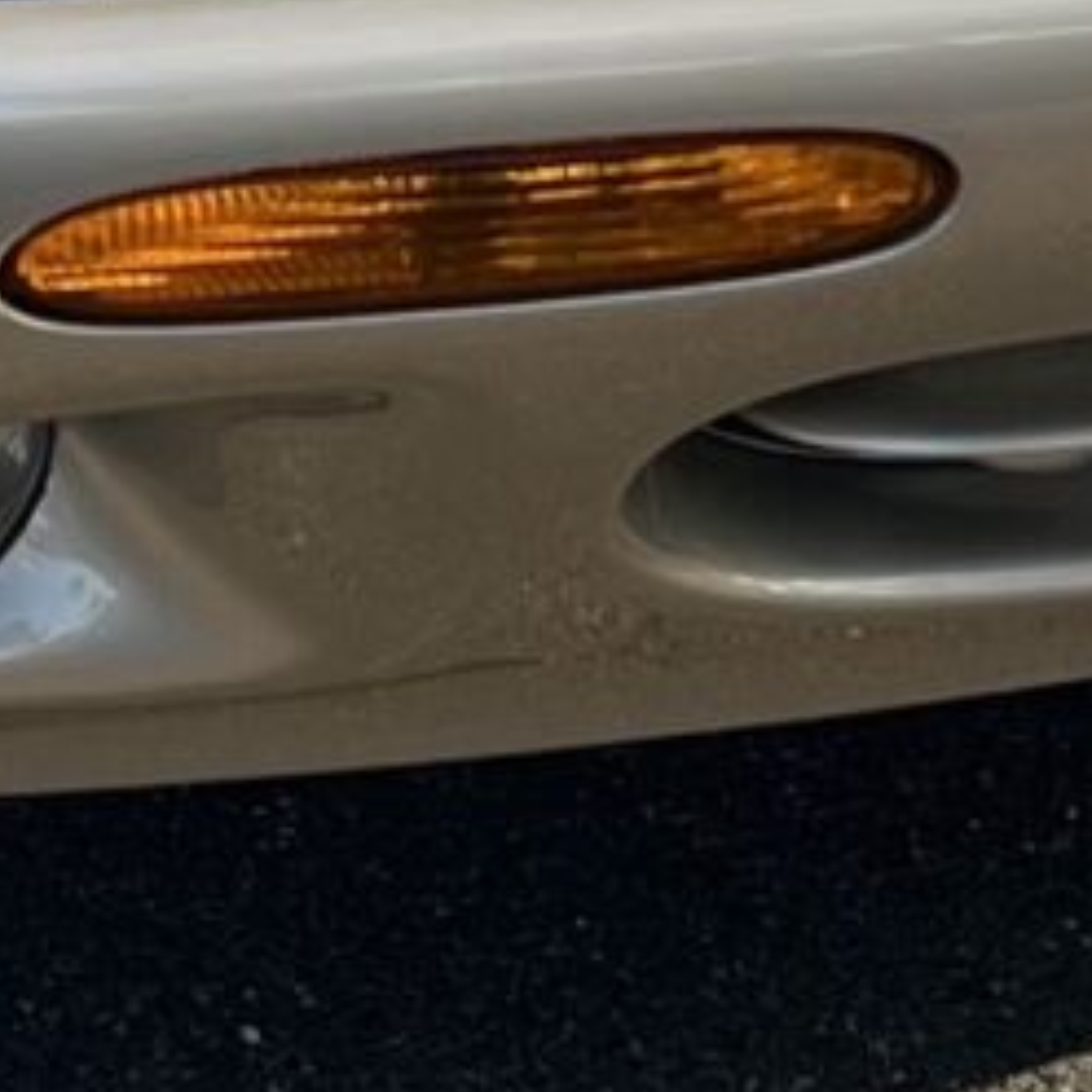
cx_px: 365
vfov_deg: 6.9
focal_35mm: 237
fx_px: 8459
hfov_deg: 7.4
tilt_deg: -14.2
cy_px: -1788
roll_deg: +1.9
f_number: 1.6
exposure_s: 1/550
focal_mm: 5.1
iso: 50
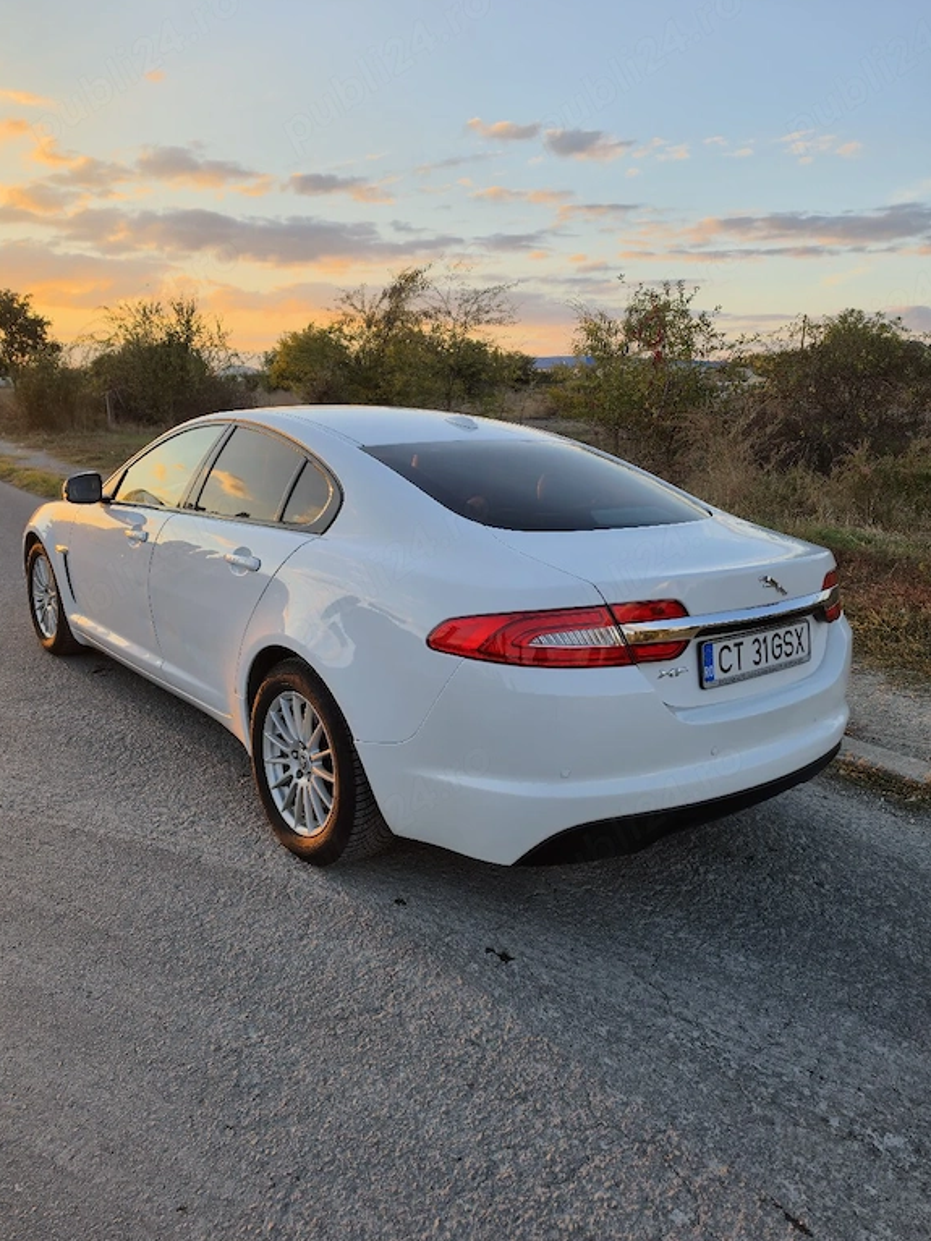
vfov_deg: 71.6
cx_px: 450
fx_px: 861
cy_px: 610
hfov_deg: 56.8
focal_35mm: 24
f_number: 1.4
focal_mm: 6.5
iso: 10
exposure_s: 1/161
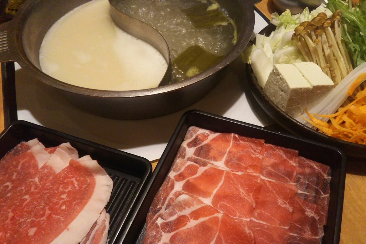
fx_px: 325
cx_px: 181
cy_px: 139
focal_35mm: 32
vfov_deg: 41.0
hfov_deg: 58.7
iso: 200
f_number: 2.2
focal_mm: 4
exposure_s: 1/40
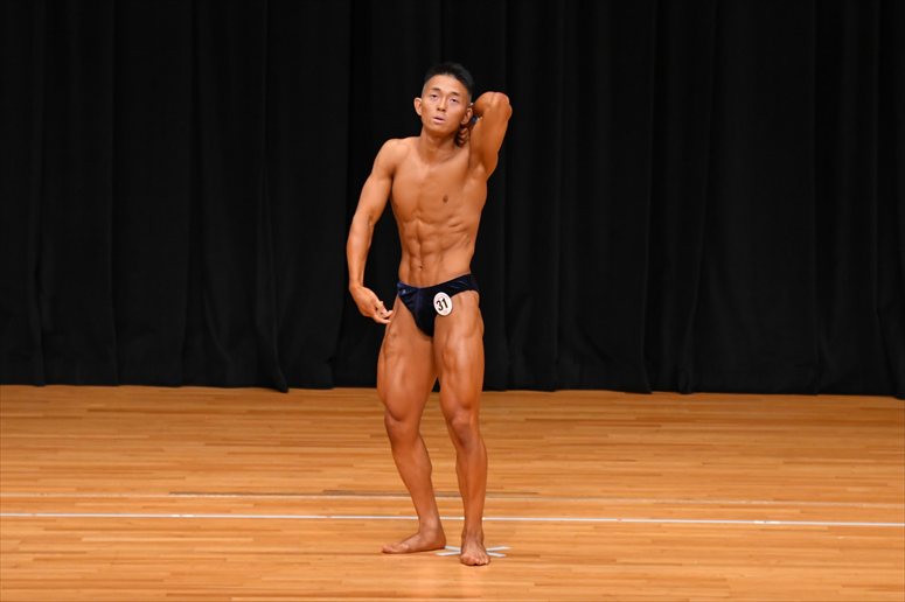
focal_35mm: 270
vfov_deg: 5.1
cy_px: 301
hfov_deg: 7.6
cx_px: 452
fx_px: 6784
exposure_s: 1/400
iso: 3200
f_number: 5.6
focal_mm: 180
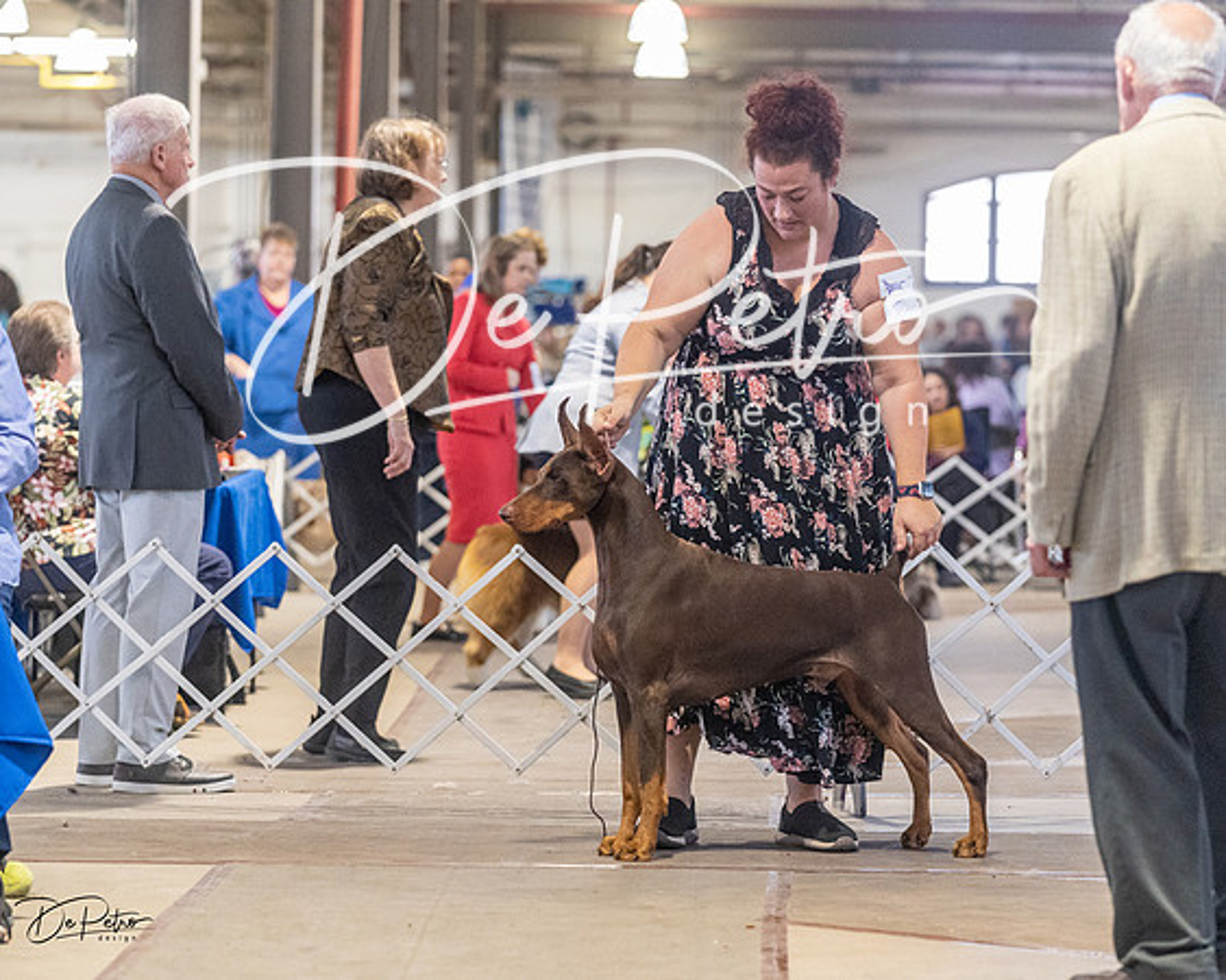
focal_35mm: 142
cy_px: 490
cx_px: 613
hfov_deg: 13.6
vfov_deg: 10.9
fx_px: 5147
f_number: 3.5
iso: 6400
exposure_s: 1/320
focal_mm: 126
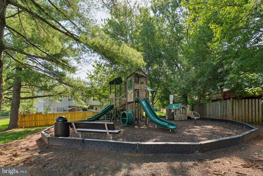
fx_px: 128
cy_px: 88
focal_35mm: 18
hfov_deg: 91.6
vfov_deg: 68.9
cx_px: 132
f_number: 7.1
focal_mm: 17.5
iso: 1250
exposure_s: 1/500
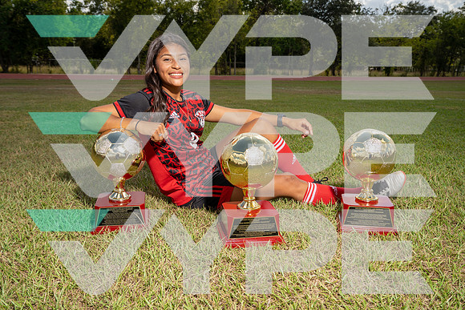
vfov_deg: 38.9
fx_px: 439
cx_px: 232
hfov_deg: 55.8
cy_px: 155
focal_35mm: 34
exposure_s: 1/250
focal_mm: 34
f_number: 7.1
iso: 100
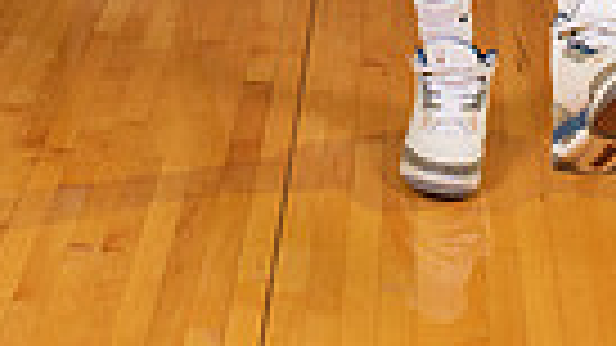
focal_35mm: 151
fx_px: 2466
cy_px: -584
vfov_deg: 7.3
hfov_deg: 14.2
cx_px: 409
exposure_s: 1/320
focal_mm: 44
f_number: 7.1
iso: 320
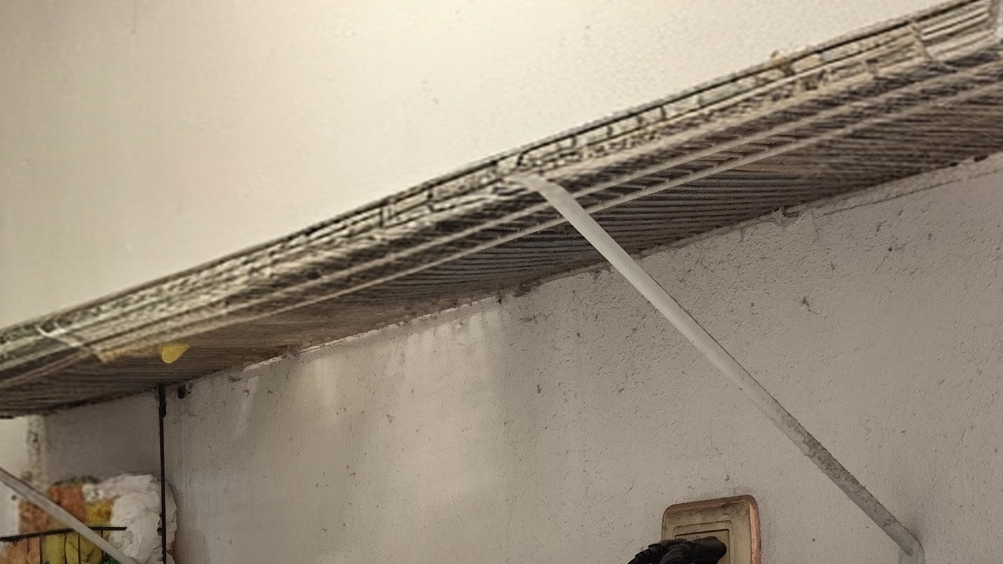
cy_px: 806
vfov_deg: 14.6
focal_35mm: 78
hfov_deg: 27.1
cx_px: 366
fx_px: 2075
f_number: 1.79
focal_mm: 4.71
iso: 400
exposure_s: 1/60
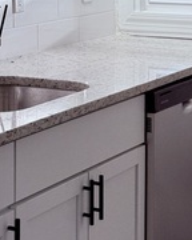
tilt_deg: -5.1
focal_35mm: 130
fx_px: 923
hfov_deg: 11.9
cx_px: 71
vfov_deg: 14.6
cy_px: 12
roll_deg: +0.0
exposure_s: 1/126
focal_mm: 6.76
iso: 64
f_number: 1.78
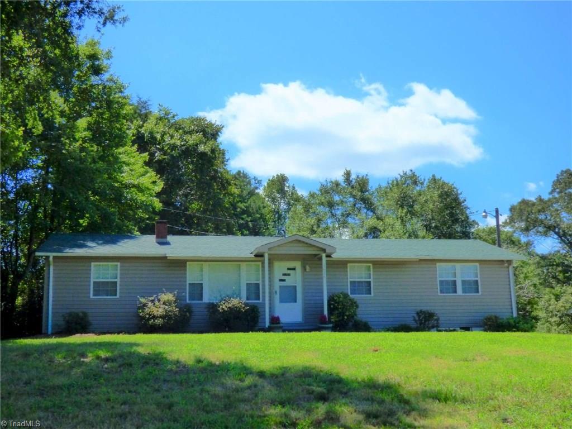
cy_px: 214
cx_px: 286
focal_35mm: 41
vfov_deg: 35.1
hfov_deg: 45.8
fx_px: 677
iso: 400
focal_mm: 7.37
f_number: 5
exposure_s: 1/1000
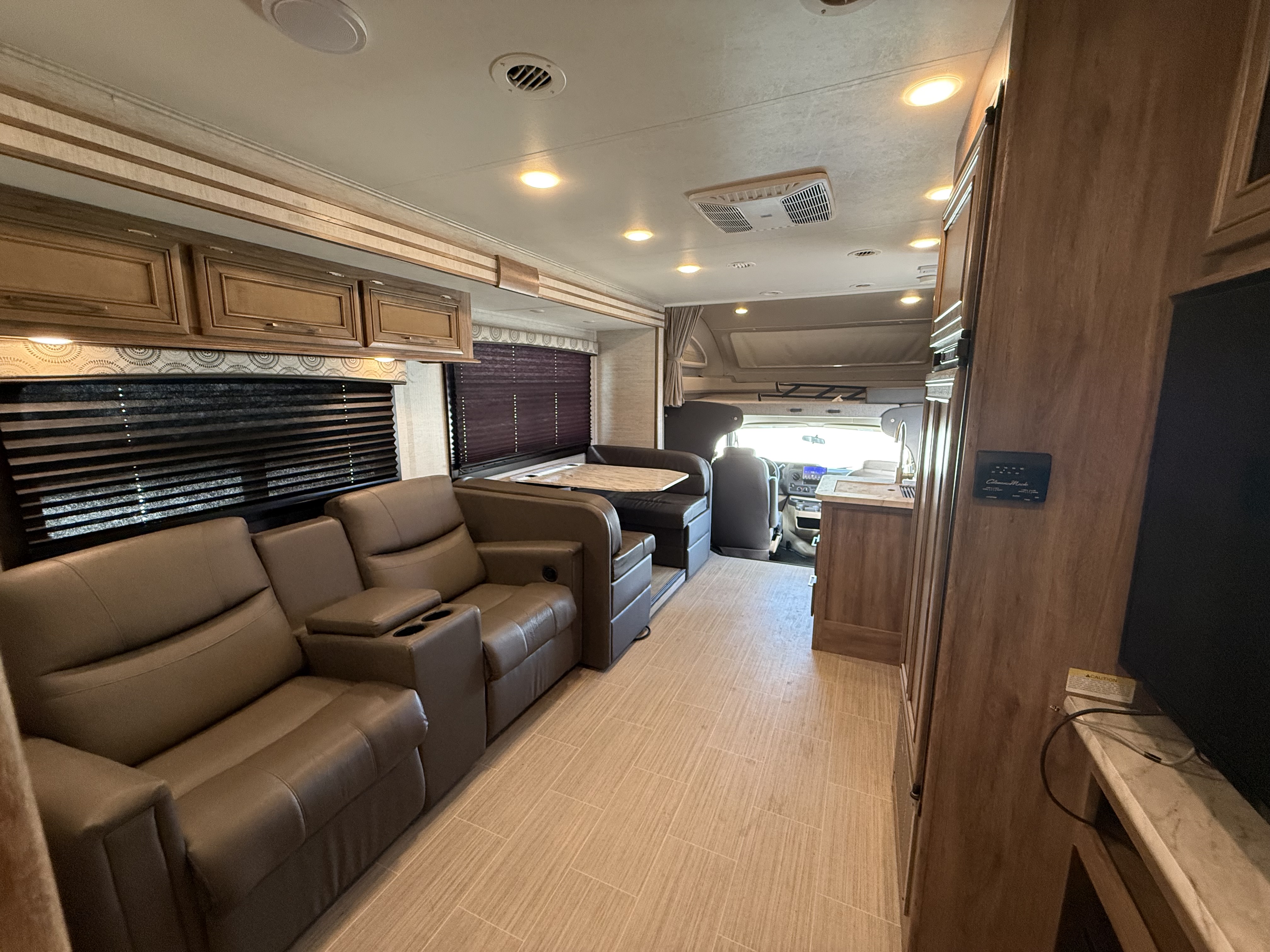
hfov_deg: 102.1
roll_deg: +0.2
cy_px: 476
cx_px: 635
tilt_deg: -10.4
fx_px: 514
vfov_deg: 85.7
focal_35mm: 14
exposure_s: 1/72
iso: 320
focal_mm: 2.22
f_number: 2.2
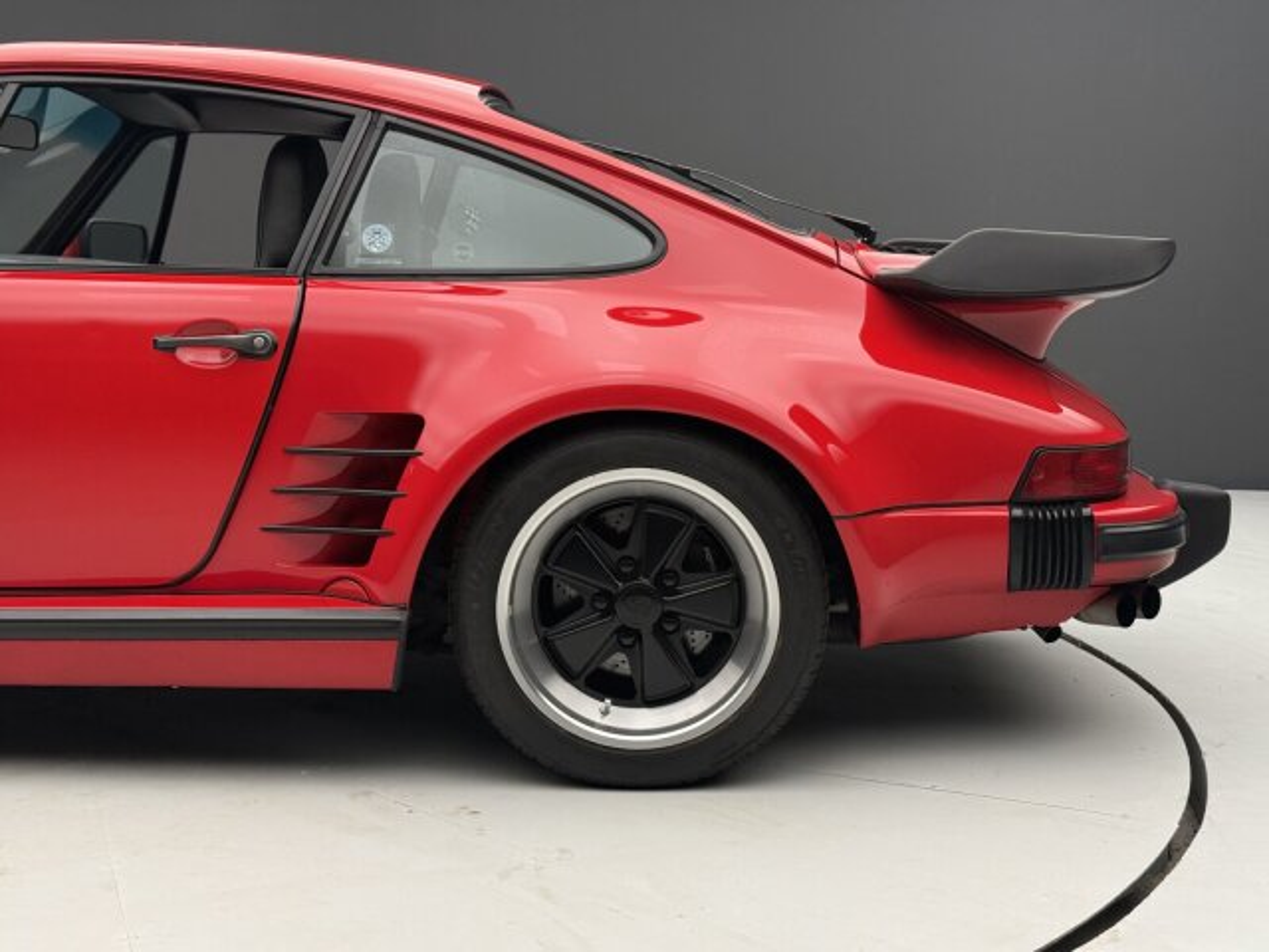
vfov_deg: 30.3
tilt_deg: -7.0
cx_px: 634
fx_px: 1760
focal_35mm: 48
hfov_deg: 39.7
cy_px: 476
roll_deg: +0.6
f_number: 1.78
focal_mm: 6.76
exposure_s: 1/99
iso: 200
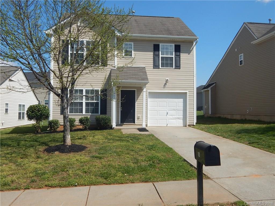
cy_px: 103
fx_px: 246
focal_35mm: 31
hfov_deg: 58.4
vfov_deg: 45.4
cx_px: 138
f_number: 6.5
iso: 125
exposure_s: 1/640
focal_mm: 5.6
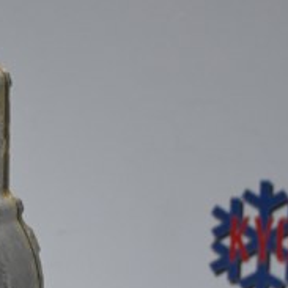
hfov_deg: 11.6
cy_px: 236
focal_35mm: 142
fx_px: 1337
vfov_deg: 12.2
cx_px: -179
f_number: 5
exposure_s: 1/50
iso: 500
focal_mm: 34
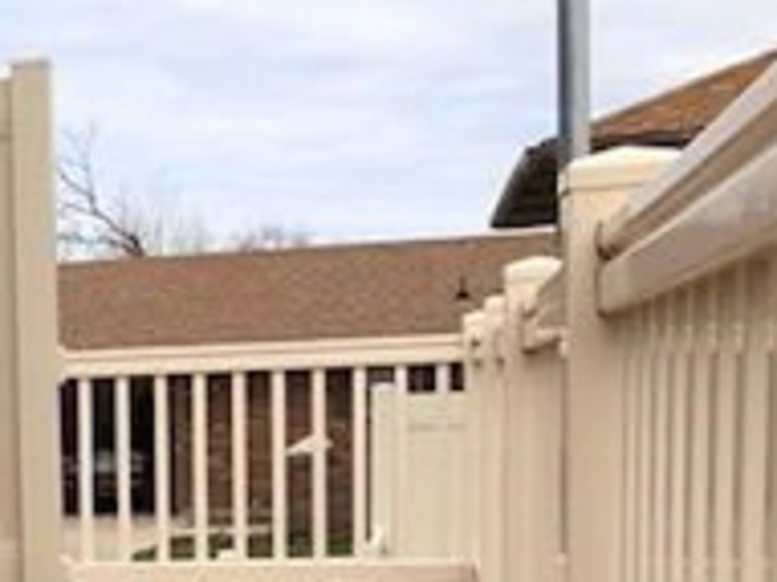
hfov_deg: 17.9
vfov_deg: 15.3
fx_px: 2109
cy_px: 619
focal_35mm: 94
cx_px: -496
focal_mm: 4
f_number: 1.8
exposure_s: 1/1548
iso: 20
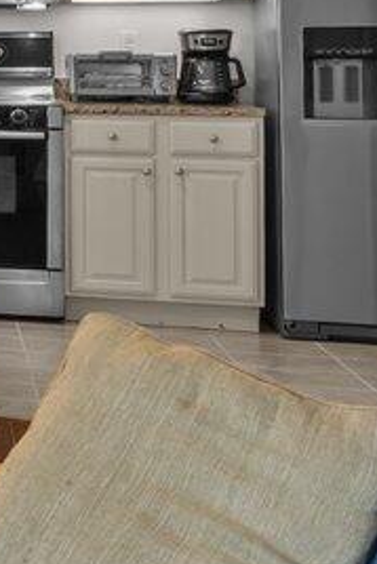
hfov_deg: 8.7
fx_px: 1678
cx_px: -971
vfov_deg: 18.6
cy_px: -9
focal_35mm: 107
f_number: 9
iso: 100
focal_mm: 14
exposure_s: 1.6
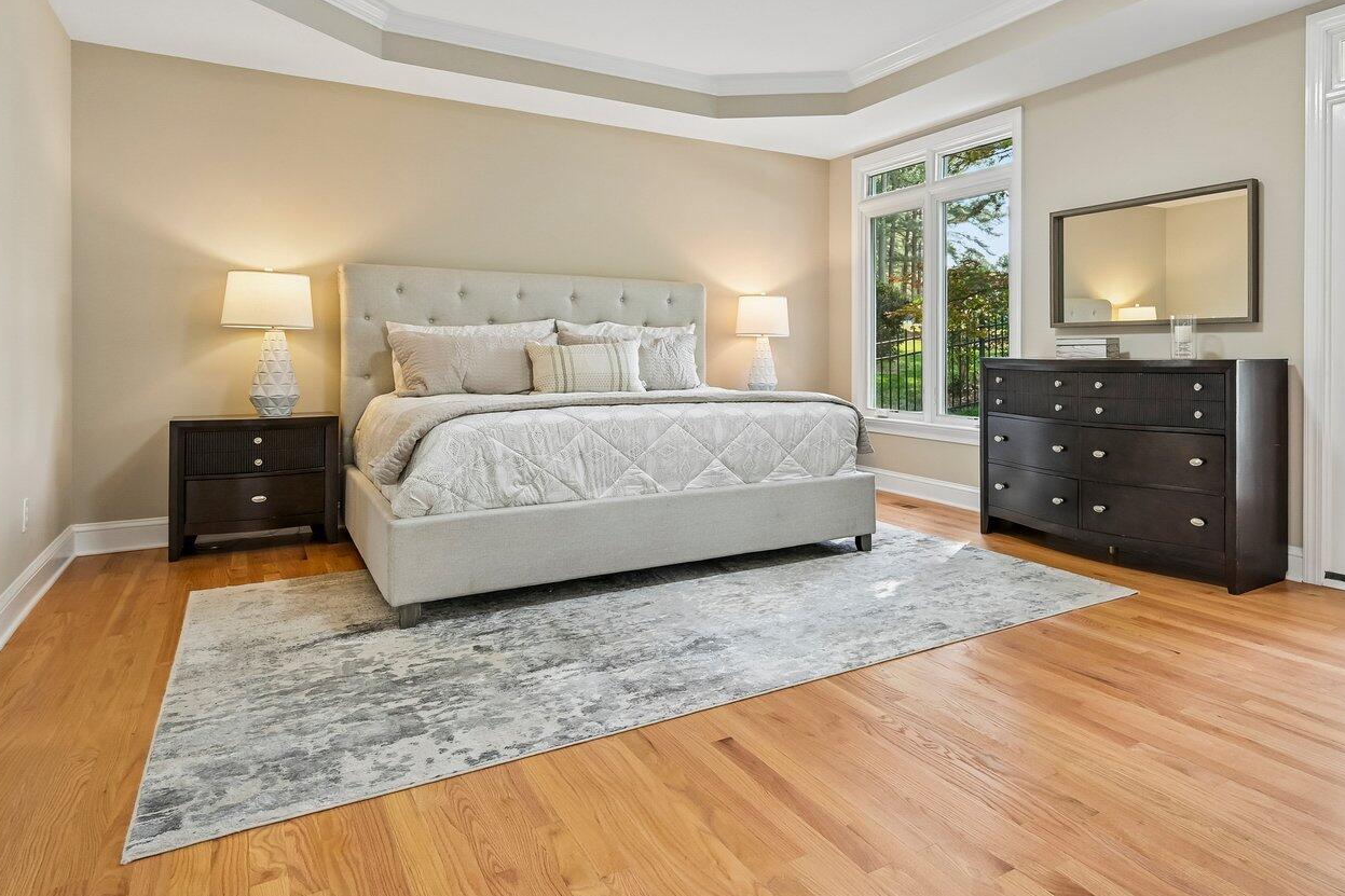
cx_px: 934
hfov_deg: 73.0
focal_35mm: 23
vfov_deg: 54.7
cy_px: 354
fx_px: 859
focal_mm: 14
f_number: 8
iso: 280
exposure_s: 1/15
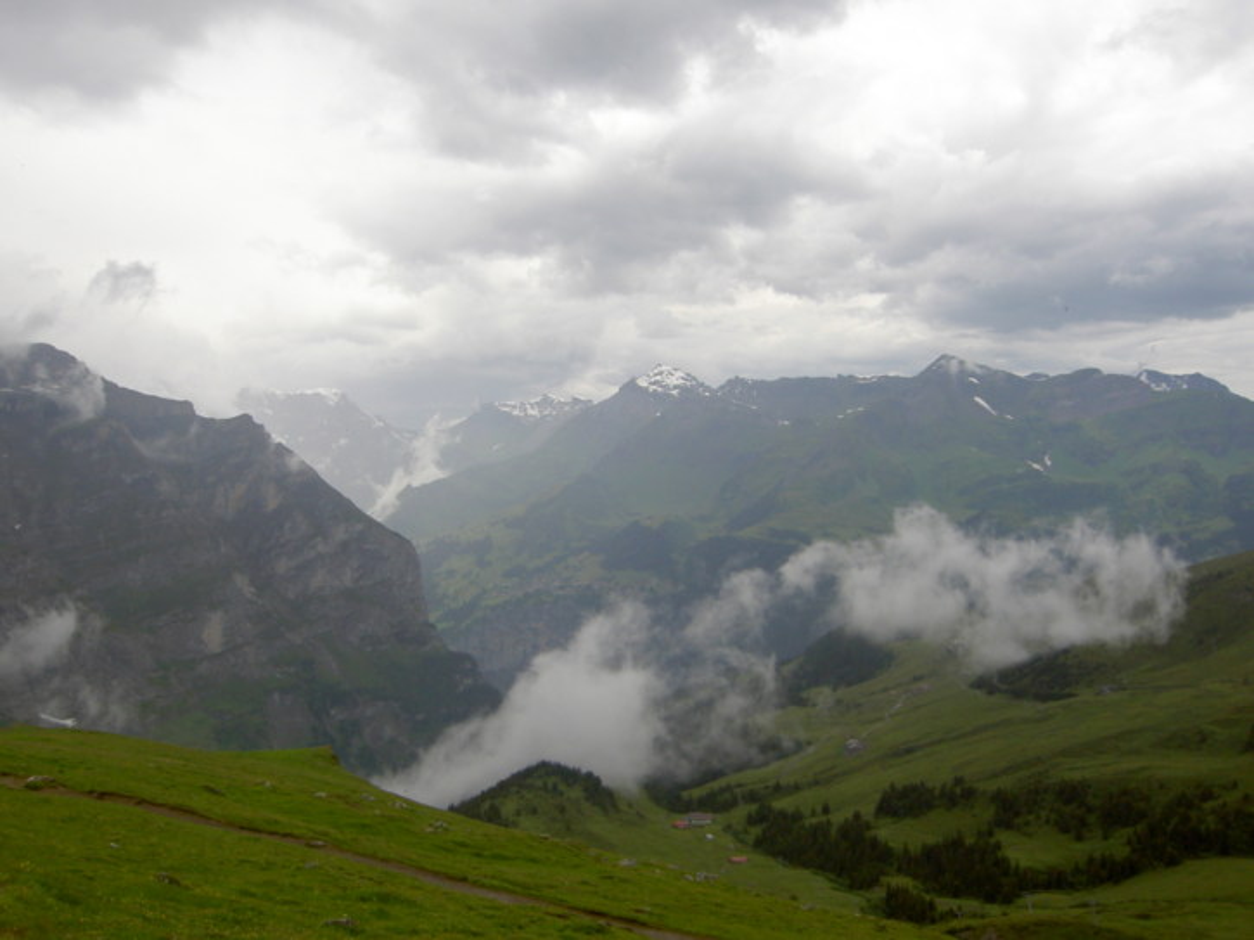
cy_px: 470
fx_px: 1231
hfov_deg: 54.0
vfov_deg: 41.8
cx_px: 627
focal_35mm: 34
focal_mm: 5.6
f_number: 4.7
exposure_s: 1/500
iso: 50
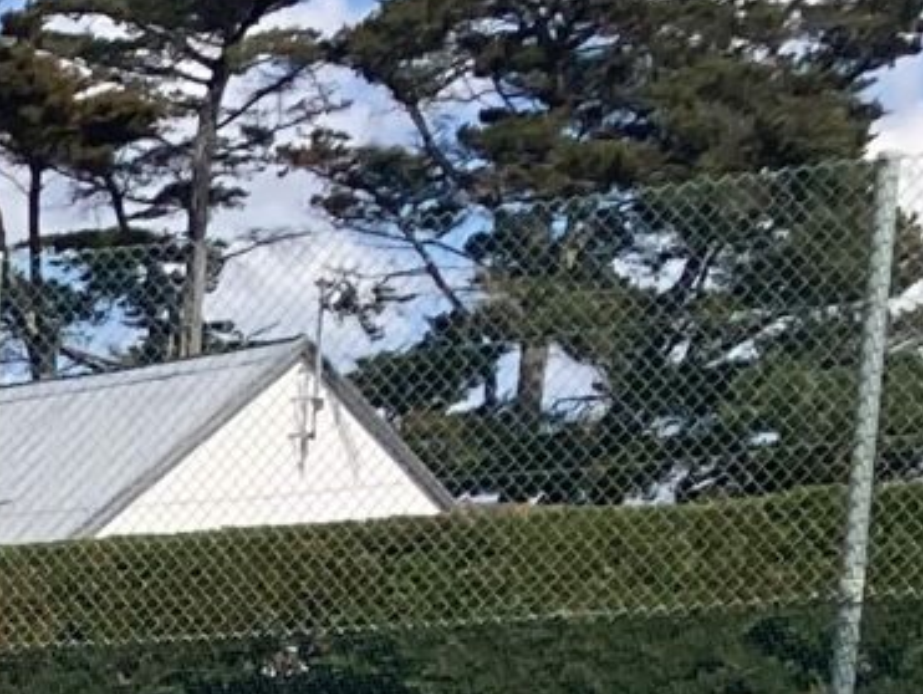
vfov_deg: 6.9
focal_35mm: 193
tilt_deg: -11.2
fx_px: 5151
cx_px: -1460
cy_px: 2117
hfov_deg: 9.0
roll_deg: +0.9
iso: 20
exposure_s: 1/2667
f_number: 1.8
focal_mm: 3.99
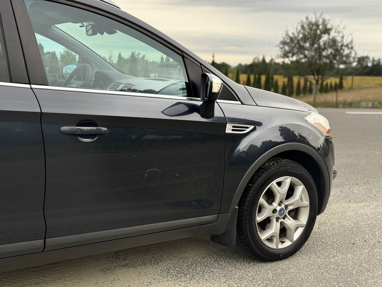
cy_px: 144
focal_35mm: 48
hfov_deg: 39.7
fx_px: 530
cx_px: 191
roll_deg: -1.2
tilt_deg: -7.7
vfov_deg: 30.3
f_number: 1.78
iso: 64
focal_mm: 6.76
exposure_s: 1/484
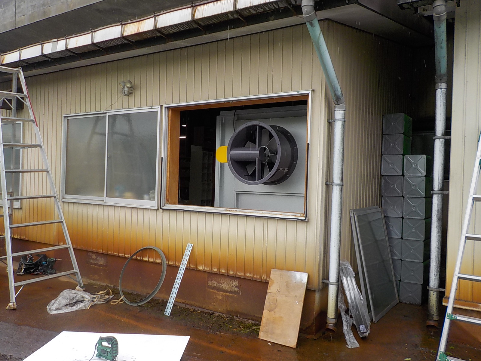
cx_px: 240
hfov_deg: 60.0
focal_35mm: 30
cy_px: 180
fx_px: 417
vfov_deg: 46.8
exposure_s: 1/250
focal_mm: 4.1
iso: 125
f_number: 3.3
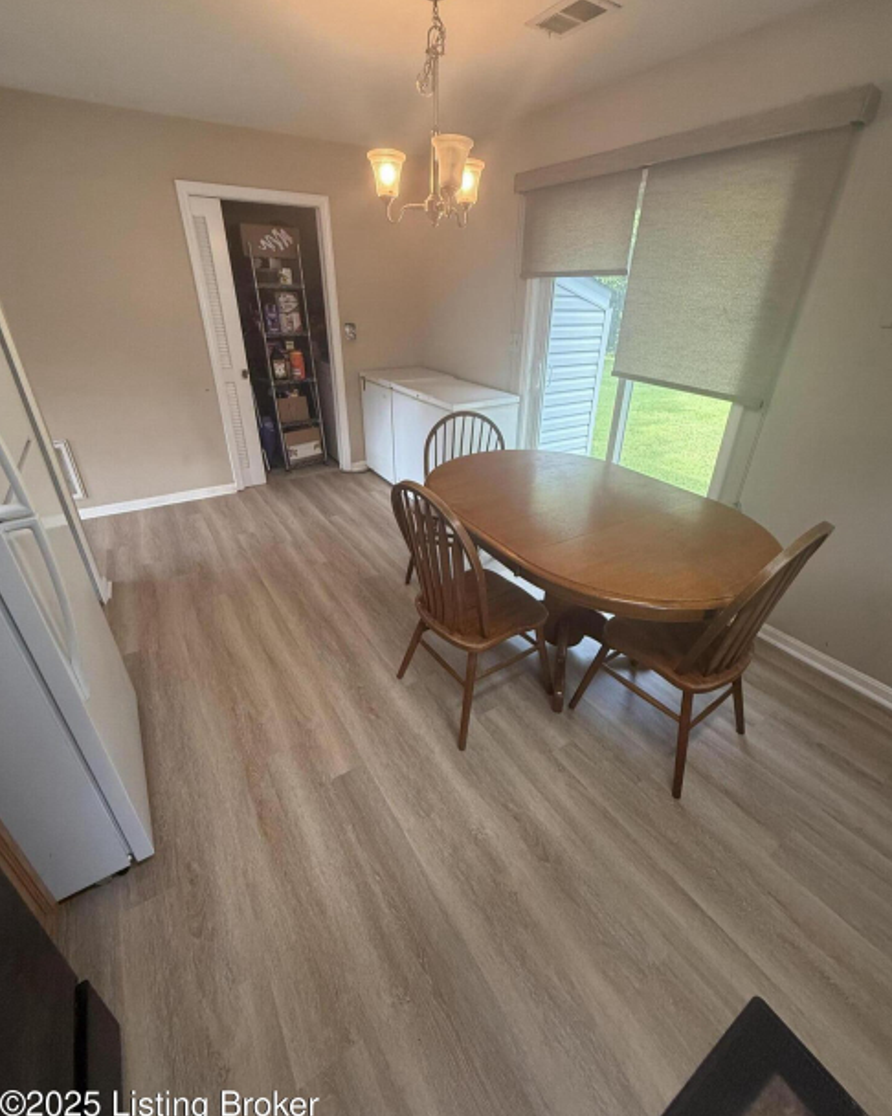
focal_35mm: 15
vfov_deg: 96.8
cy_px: 548
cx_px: 455
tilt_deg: -27.2
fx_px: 495
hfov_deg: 84.0
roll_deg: -1.8
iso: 320
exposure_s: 1/120
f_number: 2.2
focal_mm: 2.22
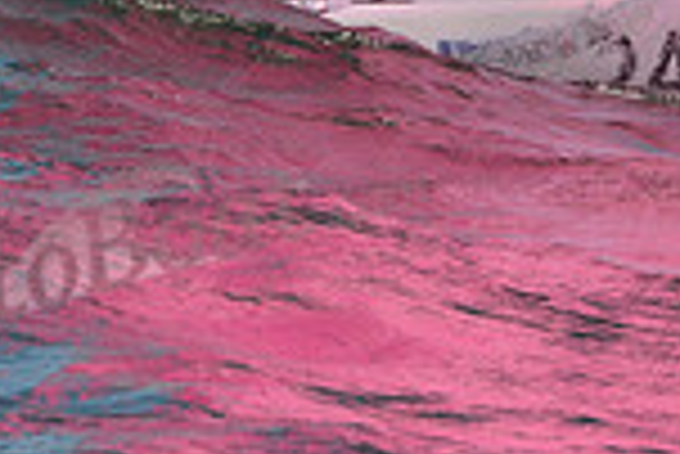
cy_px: -43
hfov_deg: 7.6
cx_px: 666
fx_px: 5067
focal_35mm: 268
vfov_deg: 5.1
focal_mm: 70
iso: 400
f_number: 10
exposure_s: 1/1600
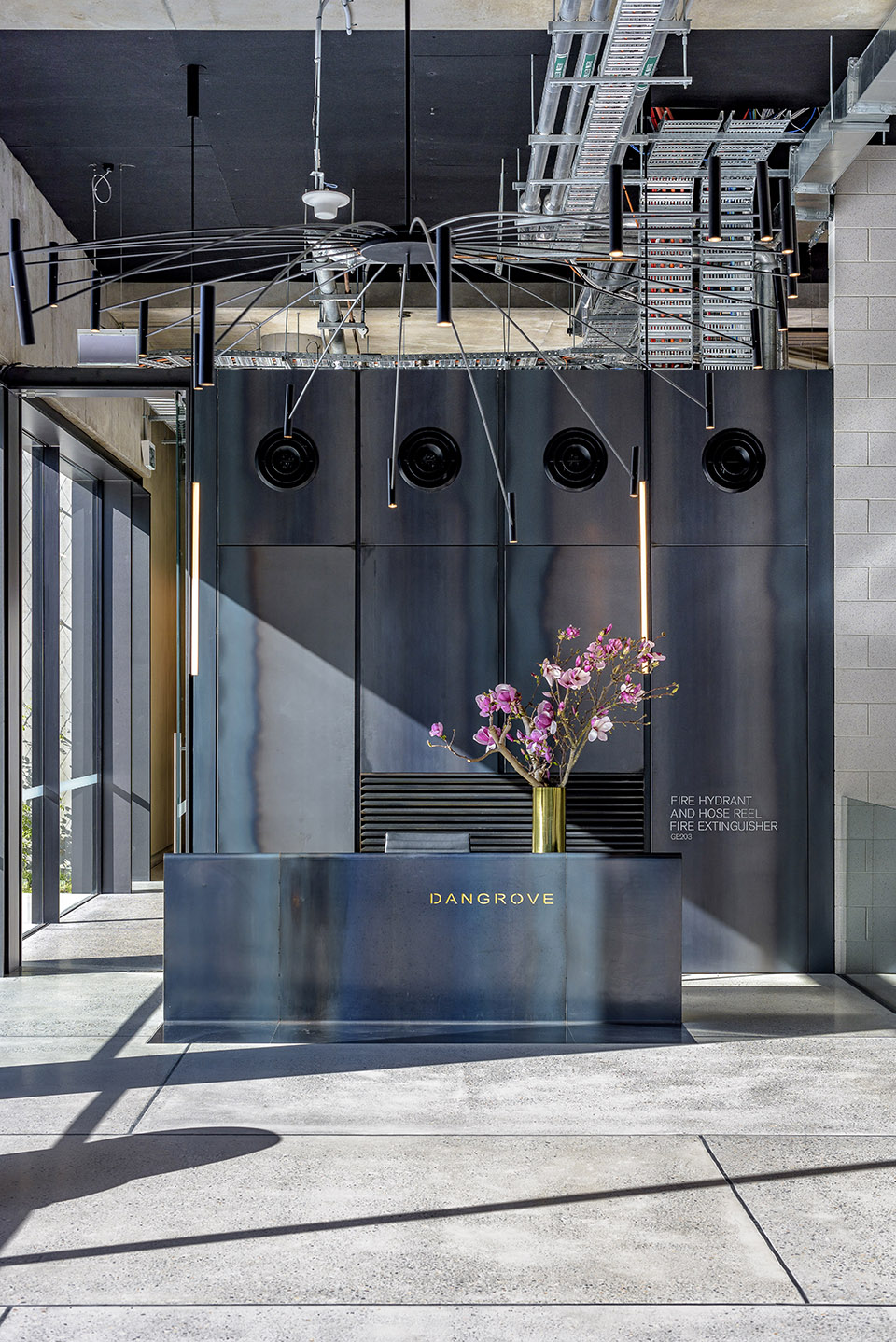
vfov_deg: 39.6
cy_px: 671
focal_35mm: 50
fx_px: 1865
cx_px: 448
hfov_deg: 27.0
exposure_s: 1/125
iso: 64
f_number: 8
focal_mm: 50
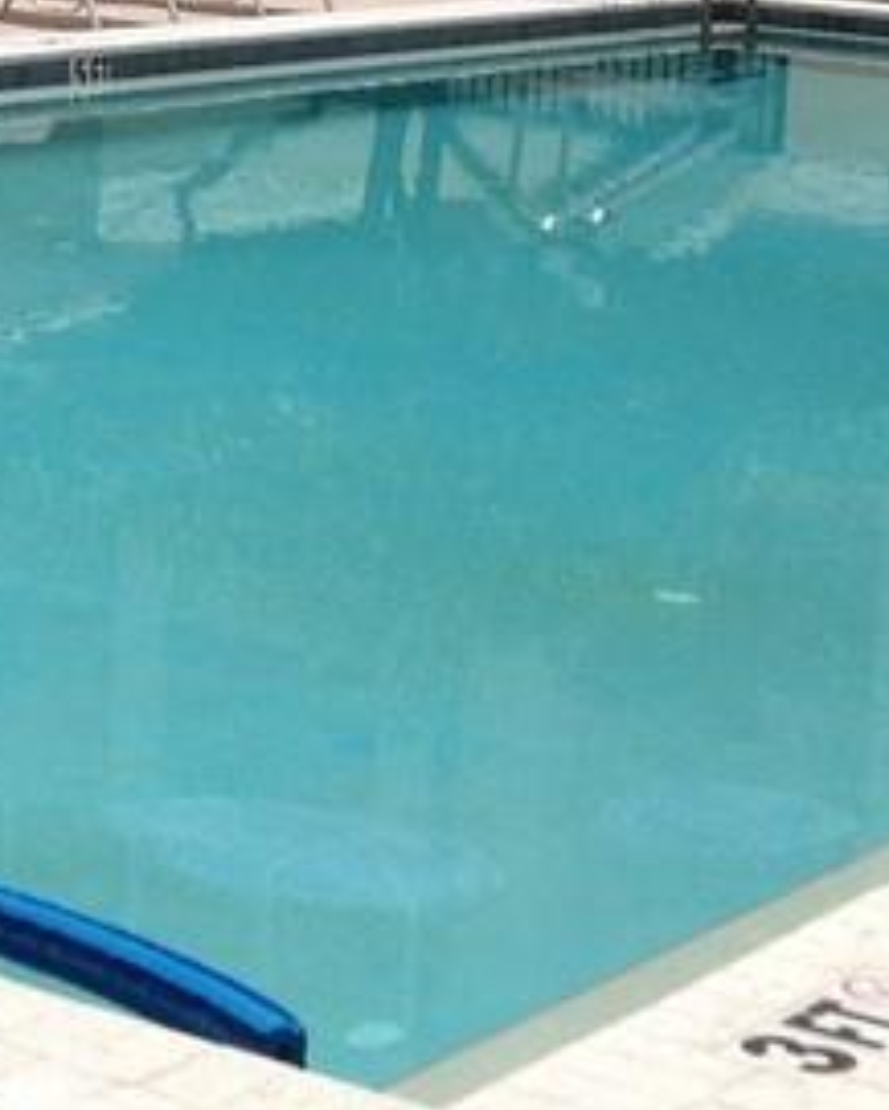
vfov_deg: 14.6
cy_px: -123
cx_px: -418
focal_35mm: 129
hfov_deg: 11.5
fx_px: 4240
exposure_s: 1/3788
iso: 50
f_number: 2.4
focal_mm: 4.28
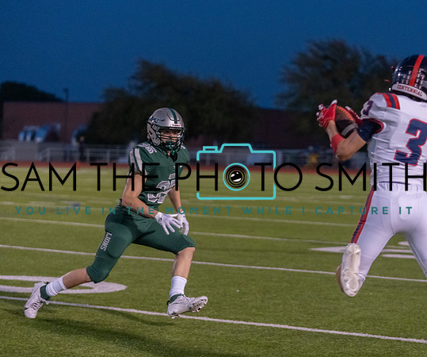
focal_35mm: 123
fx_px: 1584
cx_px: 281
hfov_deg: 15.3
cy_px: 172
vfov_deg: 12.8
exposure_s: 1/1250
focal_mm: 94
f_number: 2.8
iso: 5000
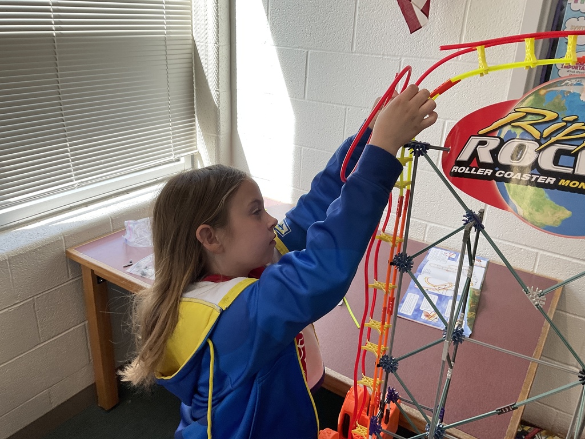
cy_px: 220
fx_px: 490
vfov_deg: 48.2
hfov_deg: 61.7
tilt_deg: -22.6
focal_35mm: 29
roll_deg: -3.6
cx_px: 292
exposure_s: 1/122
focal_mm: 3
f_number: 1.8
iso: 40
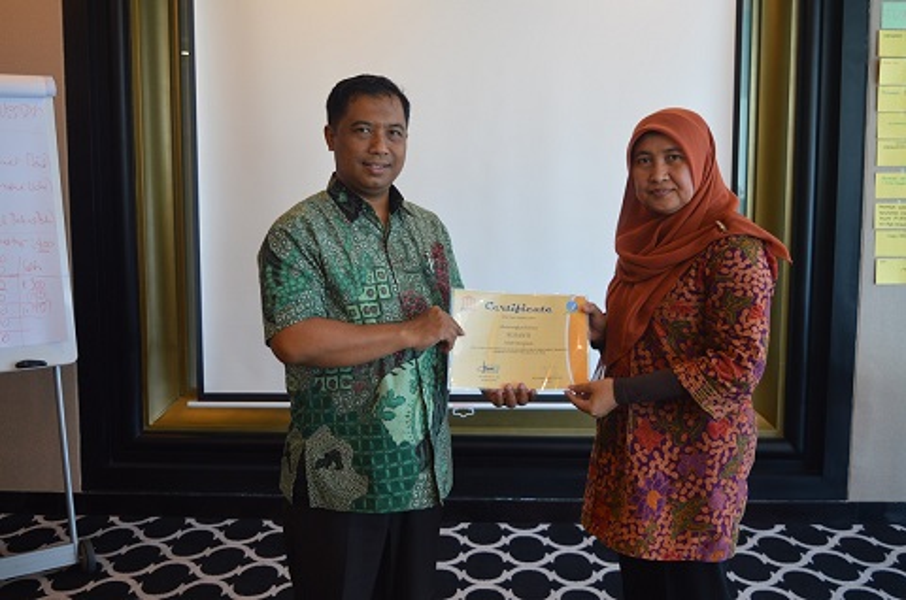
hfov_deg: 51.4
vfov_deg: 35.3
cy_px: 300
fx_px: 942
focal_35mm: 38
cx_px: 453
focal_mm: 25
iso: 400
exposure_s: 1/25
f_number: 4
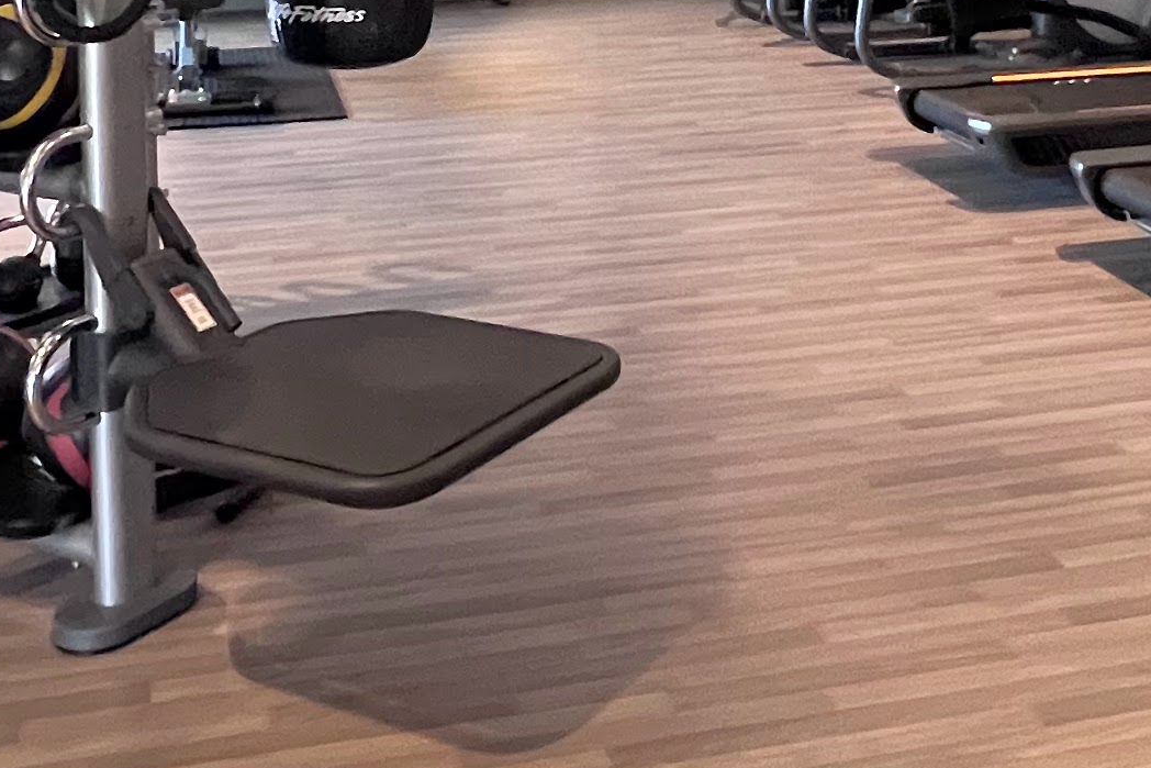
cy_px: -147
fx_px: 1663
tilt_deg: -1.9
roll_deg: +0.7
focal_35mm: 52
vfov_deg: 23.8
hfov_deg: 38.0
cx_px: 712
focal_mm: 1.57
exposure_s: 1/60
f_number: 1.8
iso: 640
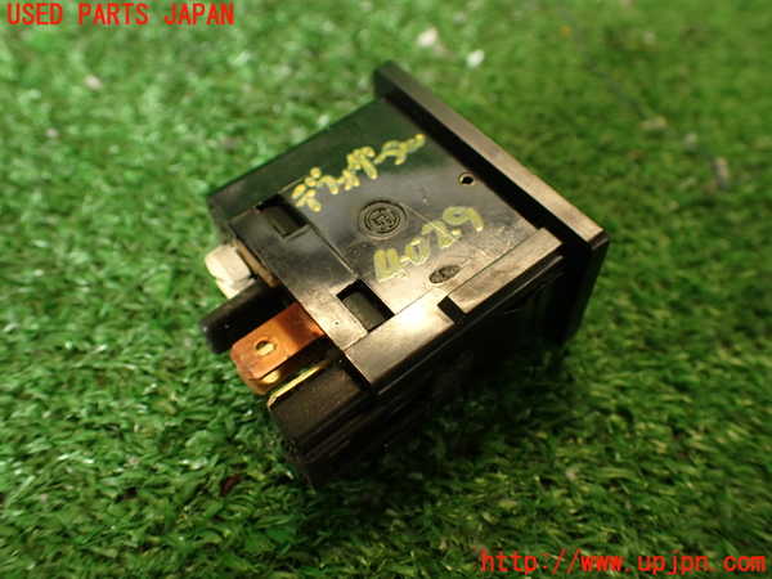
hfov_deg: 56.8
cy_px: 290
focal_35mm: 32
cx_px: 386
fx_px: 714
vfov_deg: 44.2
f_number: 2.4
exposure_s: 1/50
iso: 200
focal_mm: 5.79
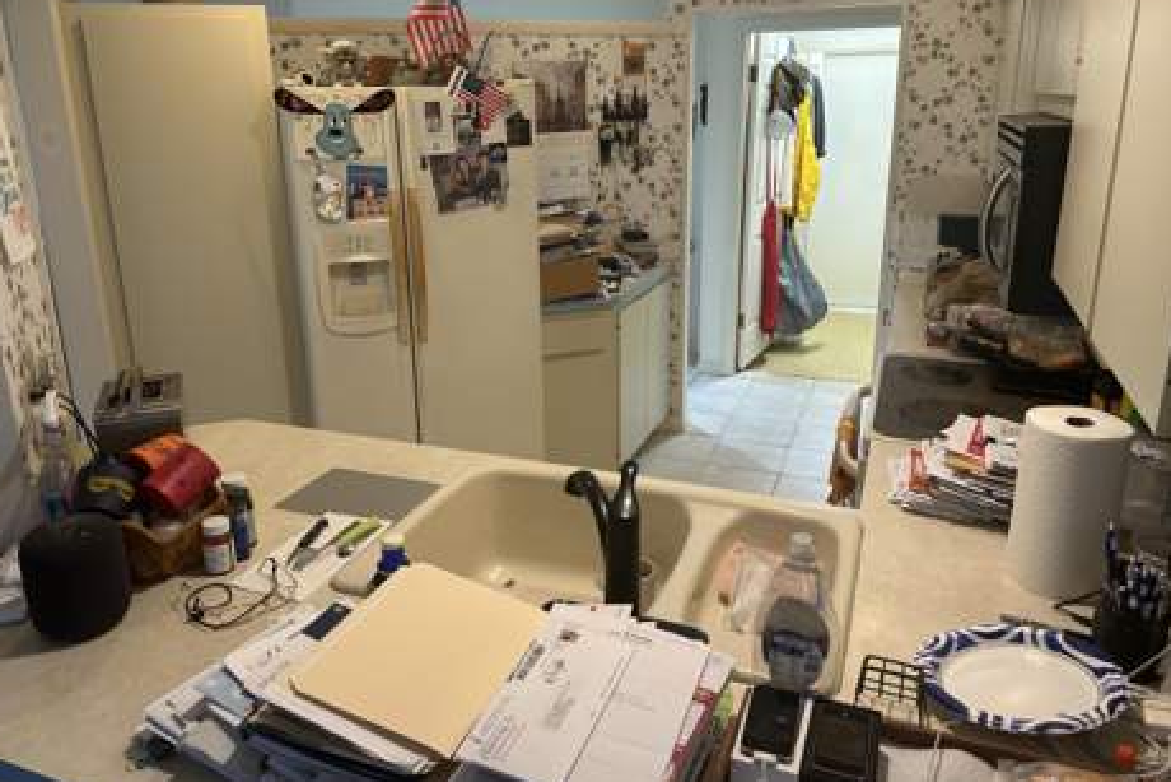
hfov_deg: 69.4
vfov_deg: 49.4
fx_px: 846
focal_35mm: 26
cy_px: 335
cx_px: 570
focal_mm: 6.86
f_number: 1.78
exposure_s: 1/60
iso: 160
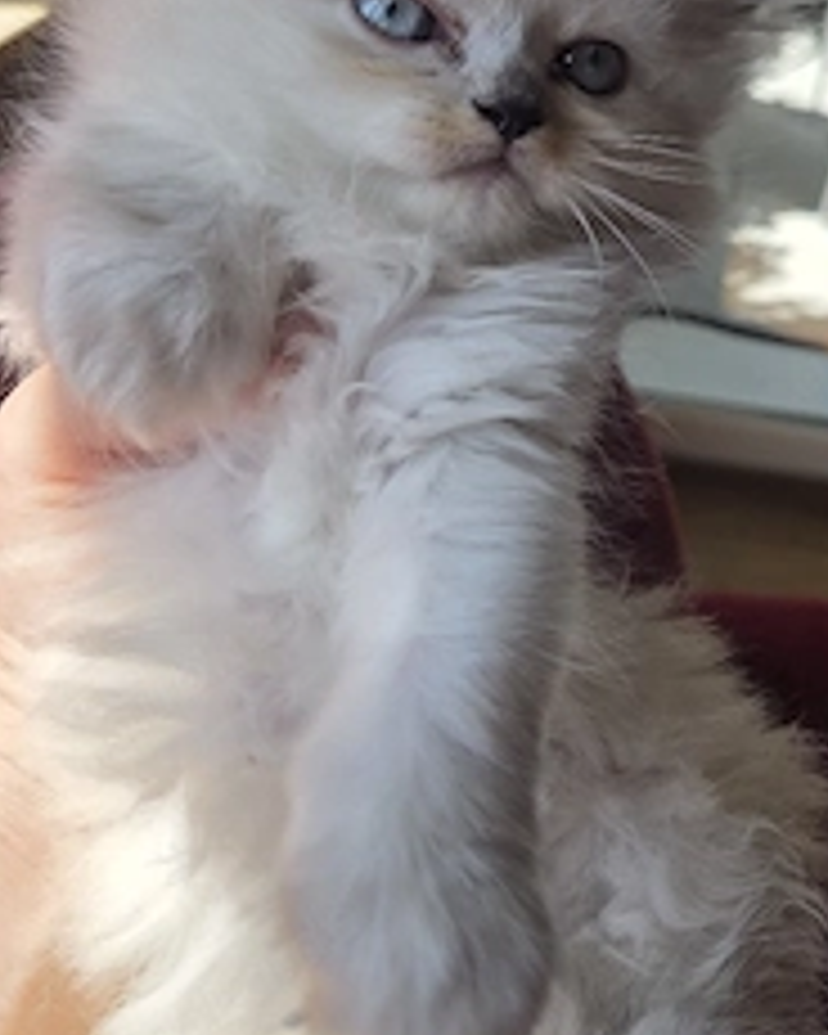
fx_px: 1195
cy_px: 346
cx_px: 670
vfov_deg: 46.1
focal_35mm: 39
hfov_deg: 36.8
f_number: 1.8
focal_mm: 5.4
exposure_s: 1/1250
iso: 80
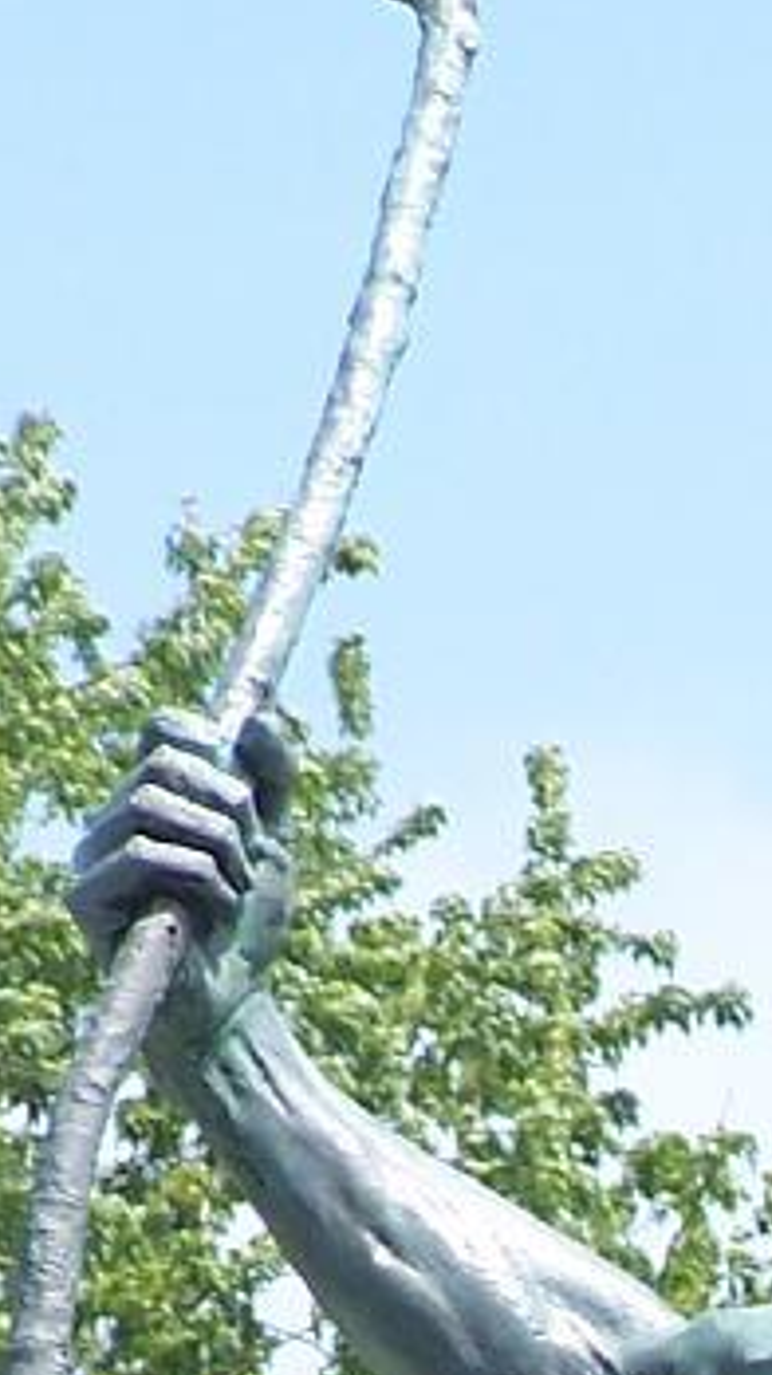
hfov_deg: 1.3
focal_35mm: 929
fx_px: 33849
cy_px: 2232
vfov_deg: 2.3
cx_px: 1410
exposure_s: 1/500
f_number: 3.2
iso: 80
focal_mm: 36.2
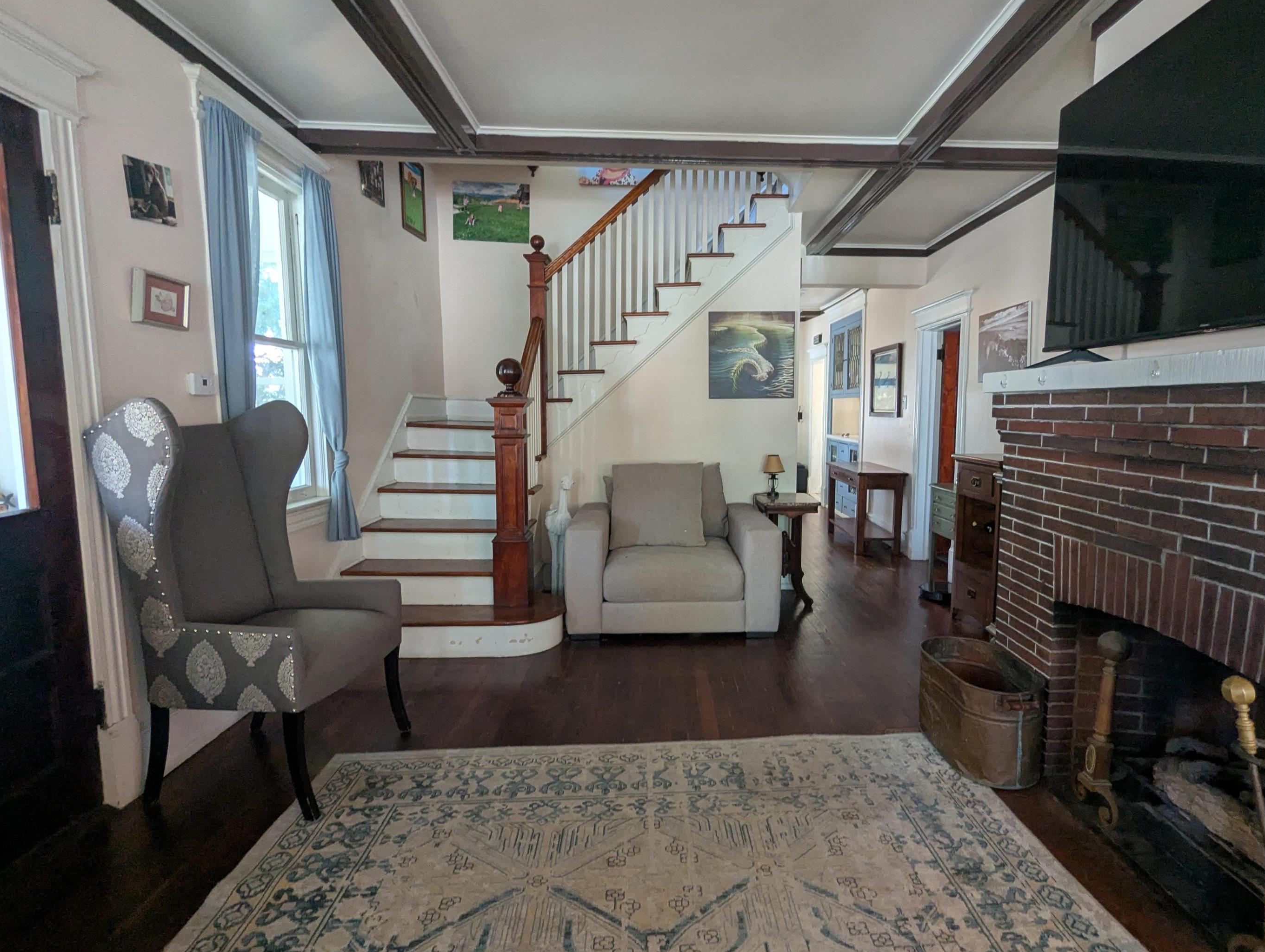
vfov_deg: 71.7
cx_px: 688
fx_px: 659
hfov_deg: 87.5
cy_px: 473
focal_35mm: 18
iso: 200
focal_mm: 2.35
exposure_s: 1/30
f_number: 2.2
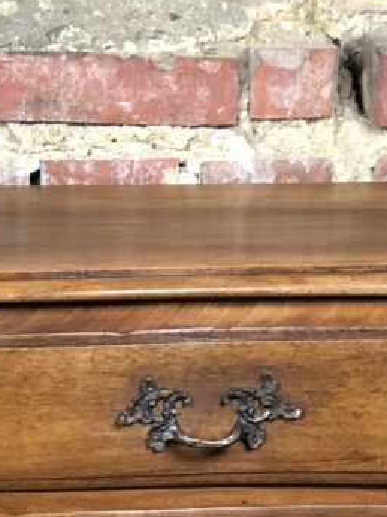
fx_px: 2298
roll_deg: -0.1
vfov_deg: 12.3
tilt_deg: -22.4
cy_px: 723
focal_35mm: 154
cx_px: -45
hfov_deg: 9.5
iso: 160
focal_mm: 6
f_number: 2.4
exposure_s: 1/25
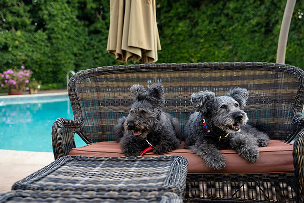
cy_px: 102
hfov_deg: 39.6
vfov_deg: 27.0
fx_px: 422
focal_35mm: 50
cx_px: 152
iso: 800
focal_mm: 50
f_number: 4
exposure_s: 1/320
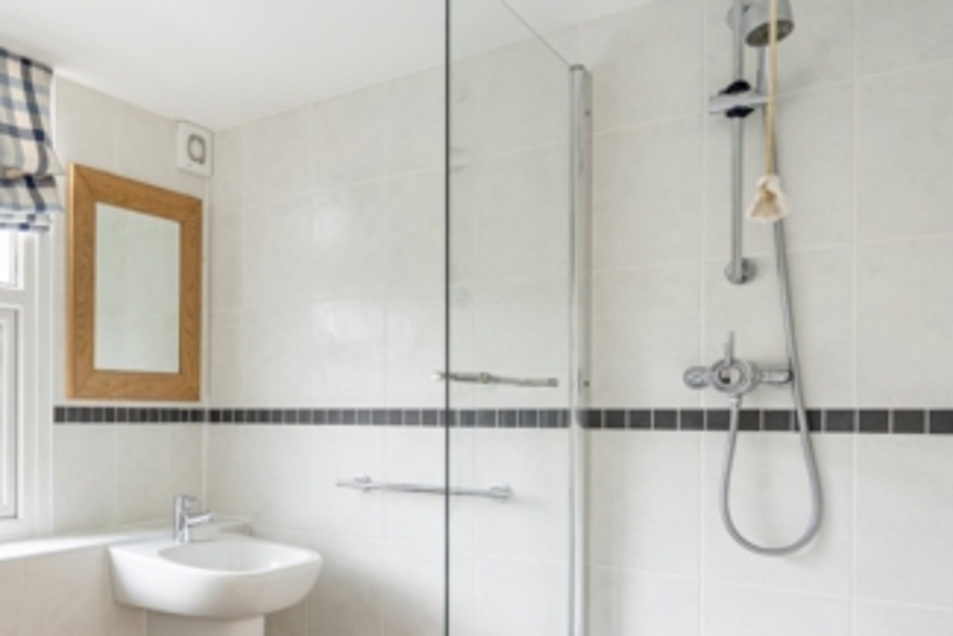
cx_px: 123
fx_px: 794
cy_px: 412
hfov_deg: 55.1
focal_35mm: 30
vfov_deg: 43.2
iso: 100
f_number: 8
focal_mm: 16
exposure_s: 1/15
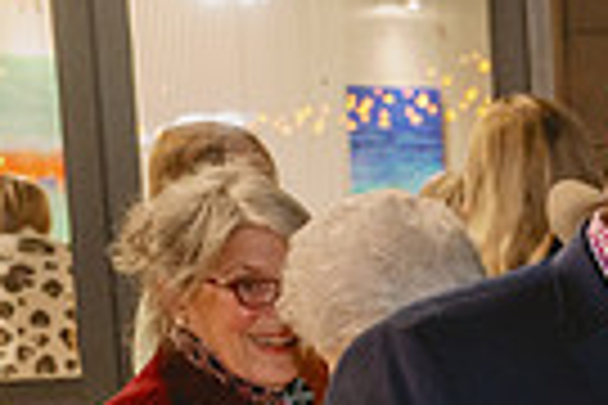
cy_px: 522
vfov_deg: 9.5
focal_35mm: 142
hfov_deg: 12.9
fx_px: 2398
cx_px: 1139
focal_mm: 33
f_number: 3.2
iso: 4000
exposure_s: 1/100
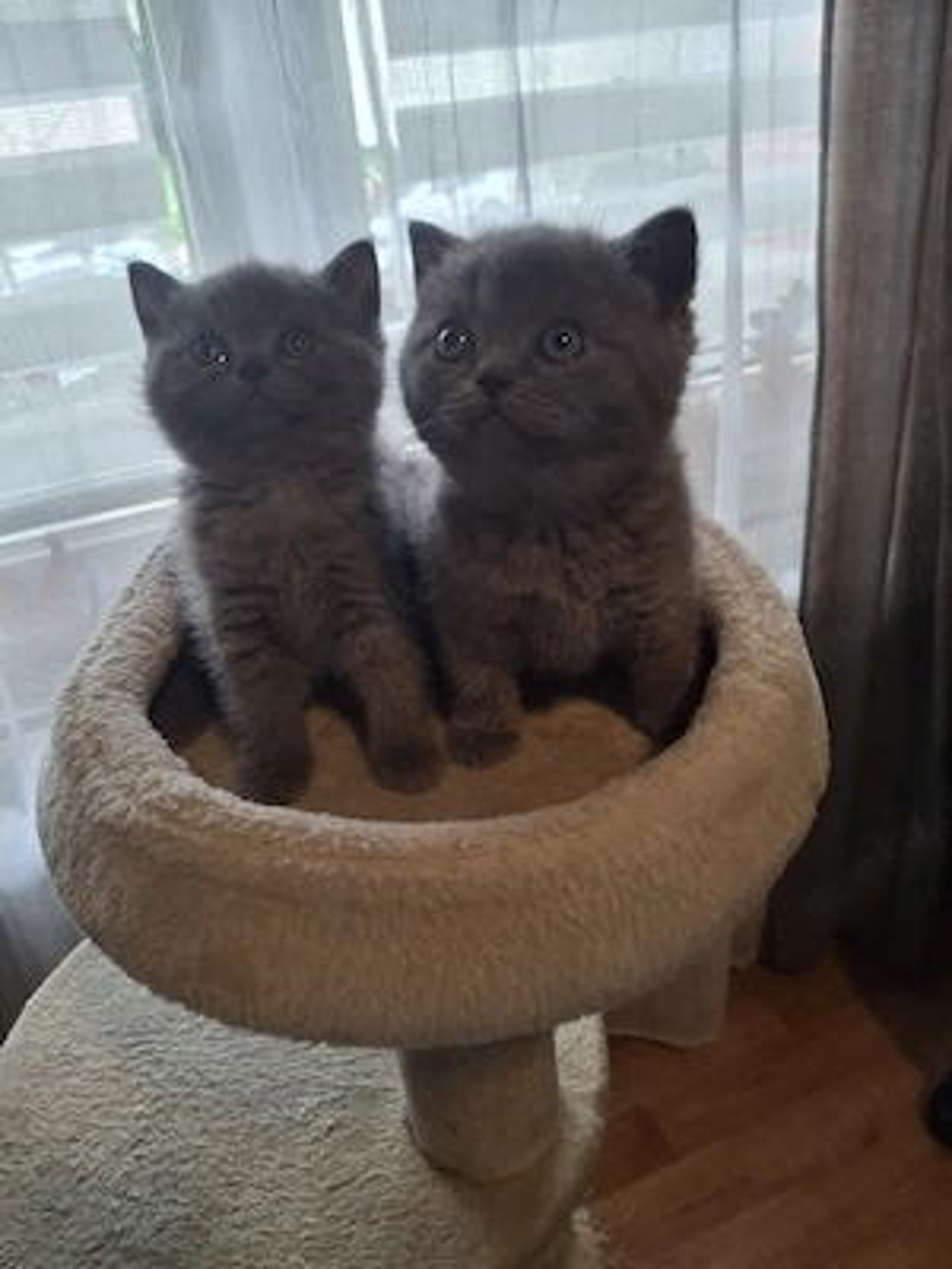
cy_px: 634
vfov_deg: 69.4
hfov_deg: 54.9
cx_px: 476
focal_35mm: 25
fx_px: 917
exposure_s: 1/100
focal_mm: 4.69
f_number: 1.8
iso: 200
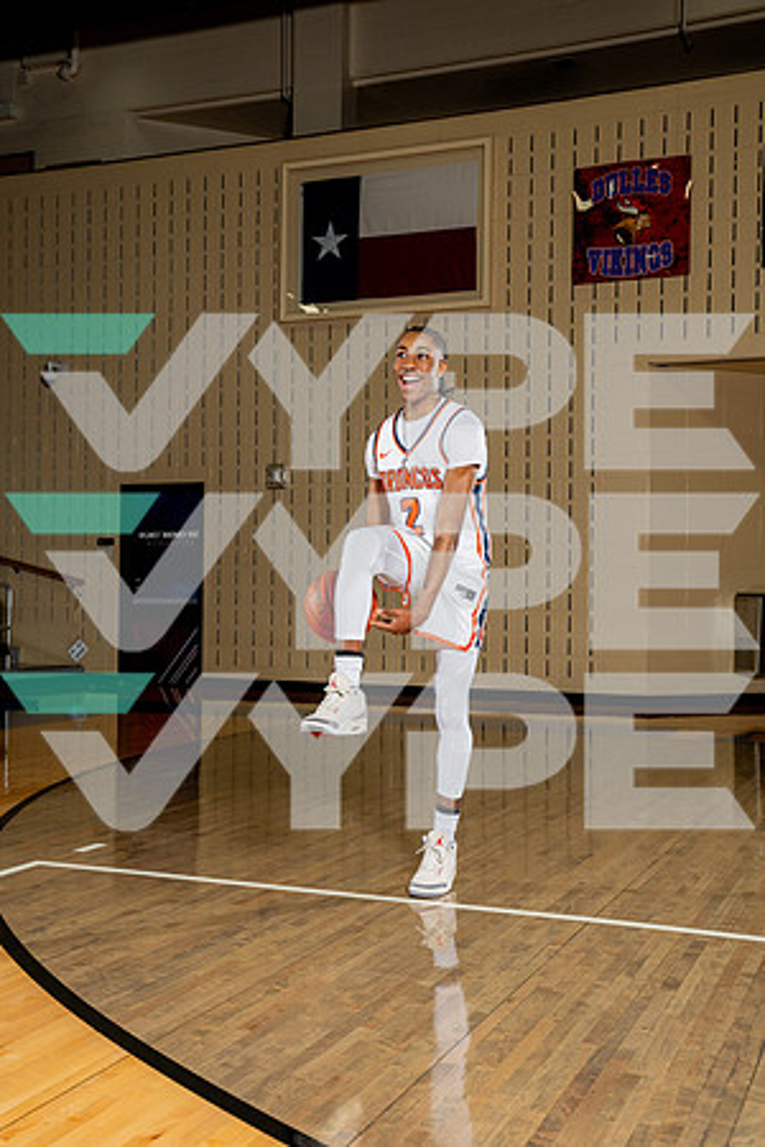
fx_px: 1307
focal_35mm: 41
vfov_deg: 47.4
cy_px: 574
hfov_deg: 32.6
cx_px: 382
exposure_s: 1/250
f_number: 6.3
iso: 400
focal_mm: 41
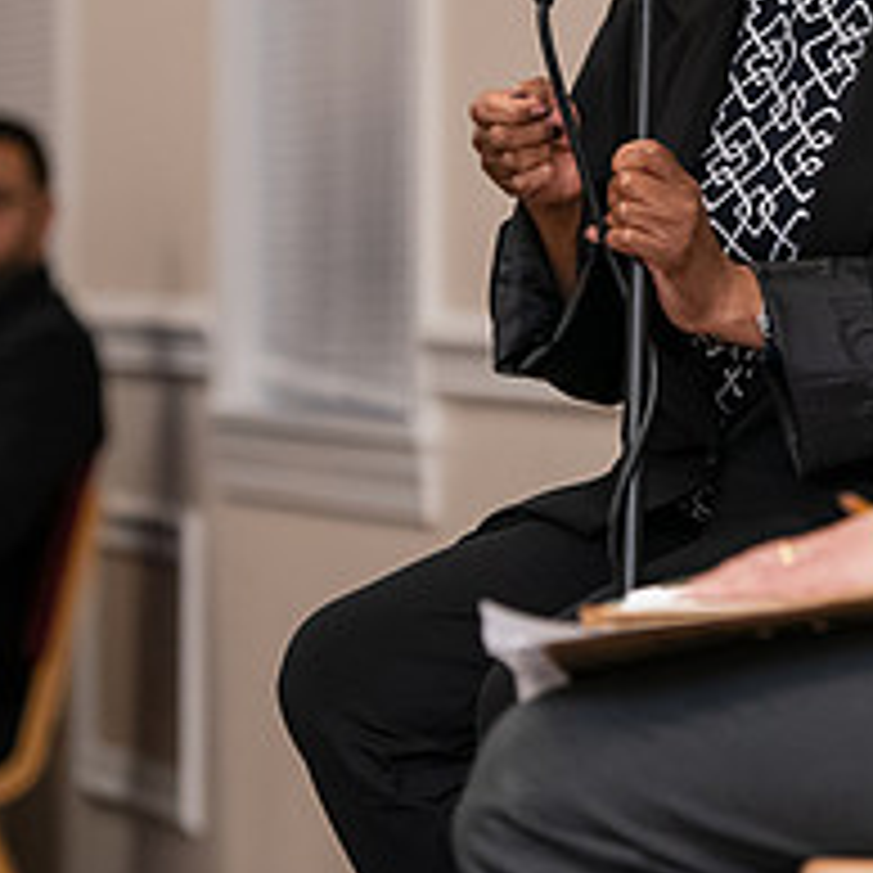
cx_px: 801
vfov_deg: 5.7
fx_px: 8702
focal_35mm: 305
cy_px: 34
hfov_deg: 5.7
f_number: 3.2
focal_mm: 120
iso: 2000
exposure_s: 1/160
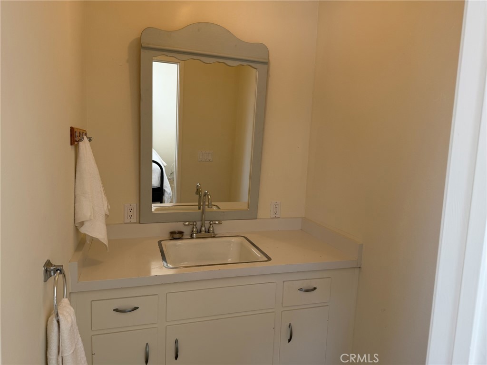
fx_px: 338
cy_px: 182
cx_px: 244
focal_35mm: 24
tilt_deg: -7.0
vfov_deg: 56.8
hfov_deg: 71.6
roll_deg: -1.5
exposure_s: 1/153
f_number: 1.78
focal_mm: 6.76
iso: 64
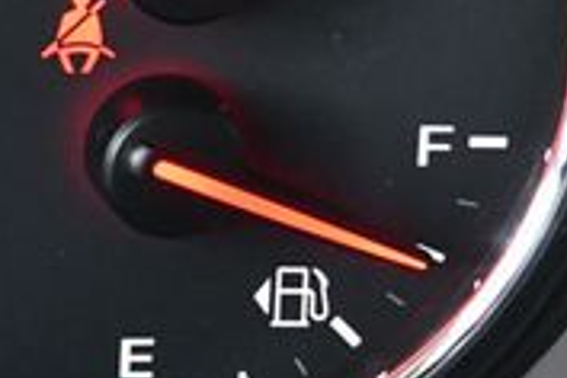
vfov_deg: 6.7
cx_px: -269
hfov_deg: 9.8
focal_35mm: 203
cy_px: 6
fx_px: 3197
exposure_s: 1/125
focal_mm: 28
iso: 1250
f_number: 4.5
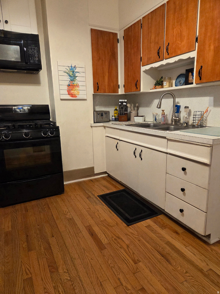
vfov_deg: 73.9
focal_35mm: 23
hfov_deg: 58.9
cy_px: 147
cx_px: 110
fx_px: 195
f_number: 1.8
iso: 500
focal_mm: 5.4
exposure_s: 1/120
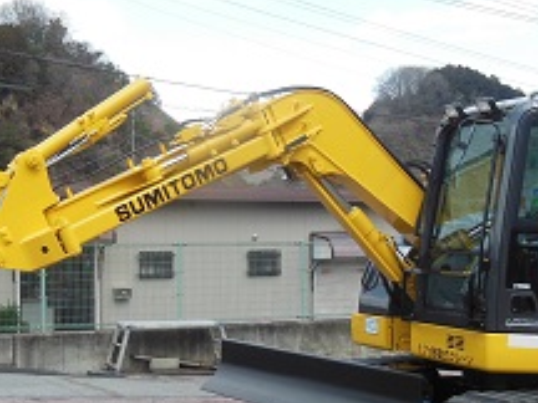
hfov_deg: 28.7
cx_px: 172
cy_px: 228
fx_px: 1041
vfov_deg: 21.9
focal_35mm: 67
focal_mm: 5.2
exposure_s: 1/400
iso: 125
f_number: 3.7
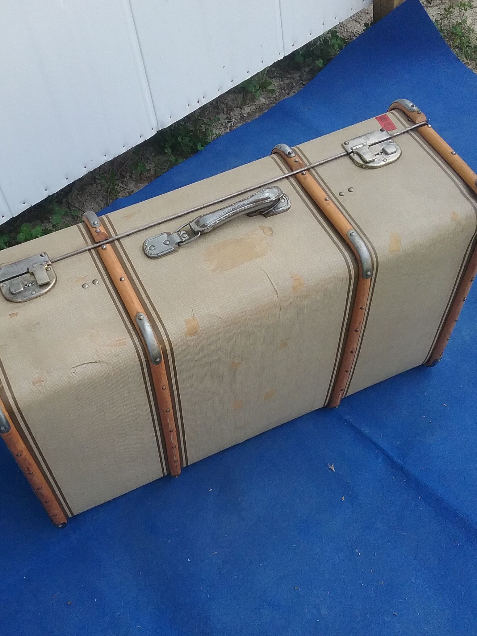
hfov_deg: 36.7
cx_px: 191
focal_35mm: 39
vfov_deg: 47.9
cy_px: 331
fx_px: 717
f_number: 2.2
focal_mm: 3.3
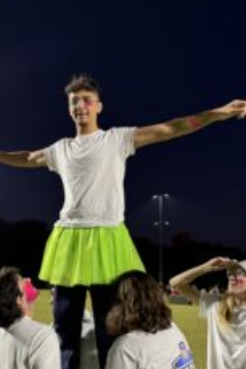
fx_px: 390
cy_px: 263
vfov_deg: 49.3
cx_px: 99
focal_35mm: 38
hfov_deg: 34.9
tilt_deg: +0.7
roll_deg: +0.5
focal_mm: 6.76
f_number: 1.78
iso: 160
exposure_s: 1/60
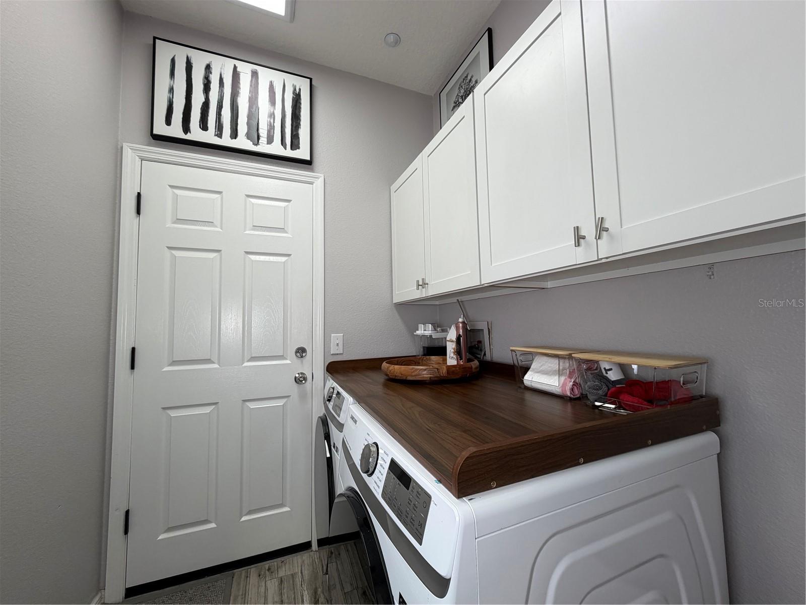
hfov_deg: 102.1
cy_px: 302
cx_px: 403
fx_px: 326
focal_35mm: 14
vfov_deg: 85.7
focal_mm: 2.22
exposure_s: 1/120
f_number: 2.2
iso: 80
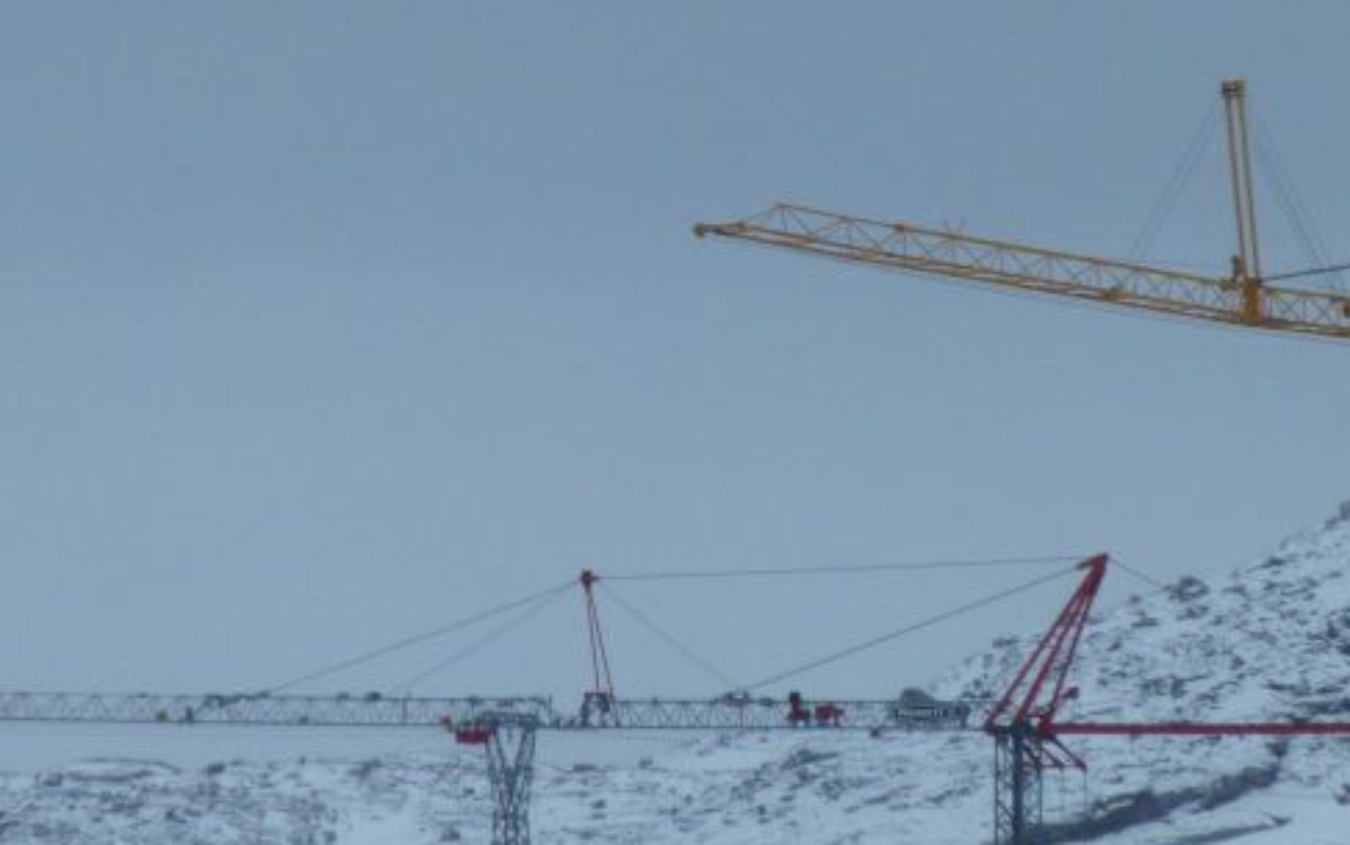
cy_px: 244
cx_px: 571
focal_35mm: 522
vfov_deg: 2.5
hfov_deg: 4.0
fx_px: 19216
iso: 125
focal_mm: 49.2
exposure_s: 1/1000
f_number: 5.6
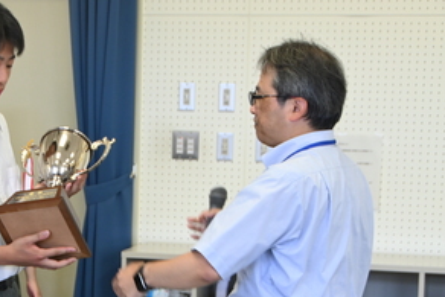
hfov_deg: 17.2
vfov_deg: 11.6
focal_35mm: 118
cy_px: 206
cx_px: 101
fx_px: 1459
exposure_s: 1/125
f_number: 4.5
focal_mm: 46
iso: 900
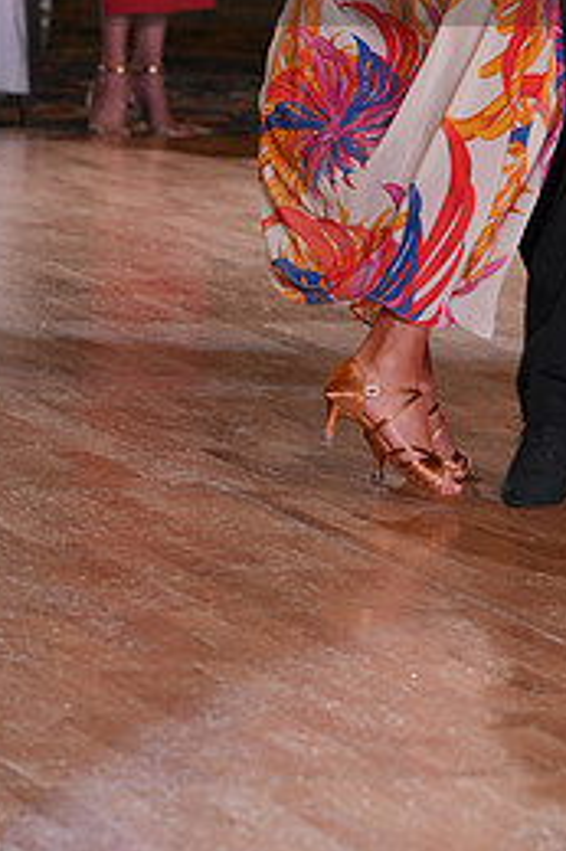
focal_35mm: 259
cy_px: -82
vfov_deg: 7.9
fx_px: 6116
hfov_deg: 5.3
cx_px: 535
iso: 1250
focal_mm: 116
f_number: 5
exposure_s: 1/400
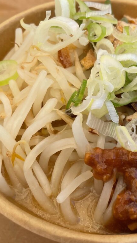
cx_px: 101
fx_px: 245
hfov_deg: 30.7
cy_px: 122
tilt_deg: -55.9
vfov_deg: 52.8
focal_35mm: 38
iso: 32
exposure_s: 1/769
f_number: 1.6
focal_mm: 4.2
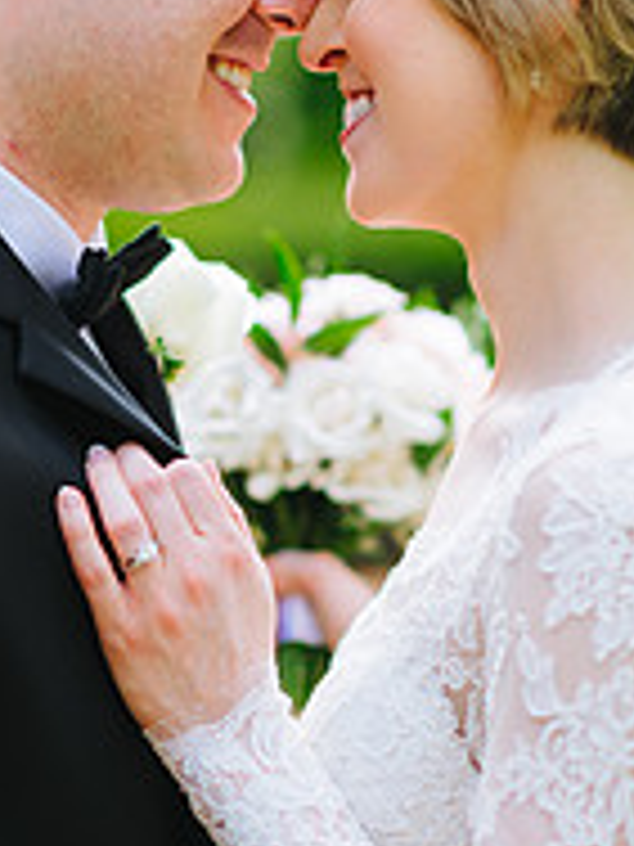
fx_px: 4786
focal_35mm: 196
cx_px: 234
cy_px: 500
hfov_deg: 7.6
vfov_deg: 10.1
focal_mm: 85
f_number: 2
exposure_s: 1/500
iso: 100
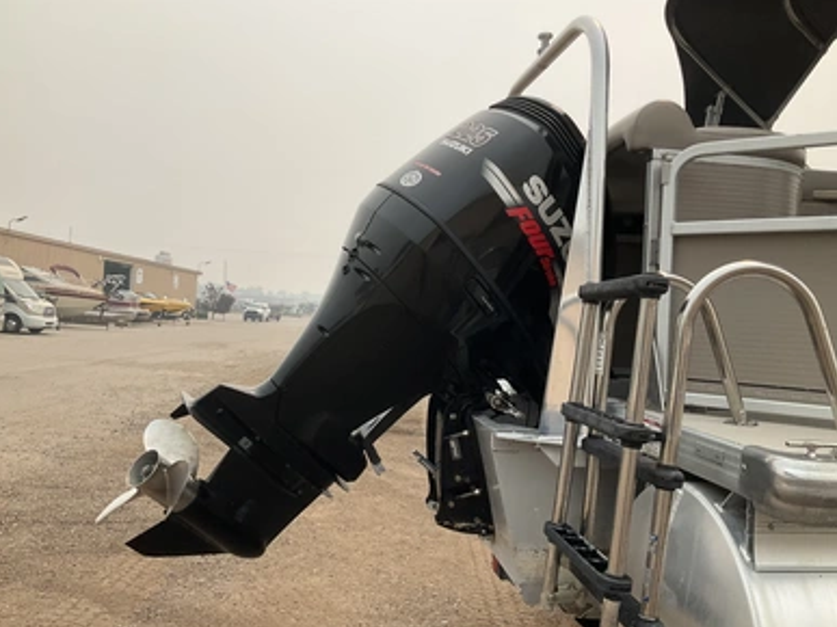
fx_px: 725
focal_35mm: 30
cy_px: 320
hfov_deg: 60.0
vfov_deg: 46.8
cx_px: 407
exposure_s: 1/2227
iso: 25
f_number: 1.8
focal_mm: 3
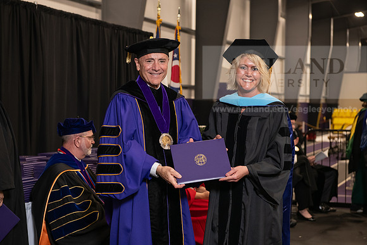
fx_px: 714
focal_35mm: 70
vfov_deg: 19.5
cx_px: 184
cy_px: 122
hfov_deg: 28.8
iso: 2000
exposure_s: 1/125
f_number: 5
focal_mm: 70
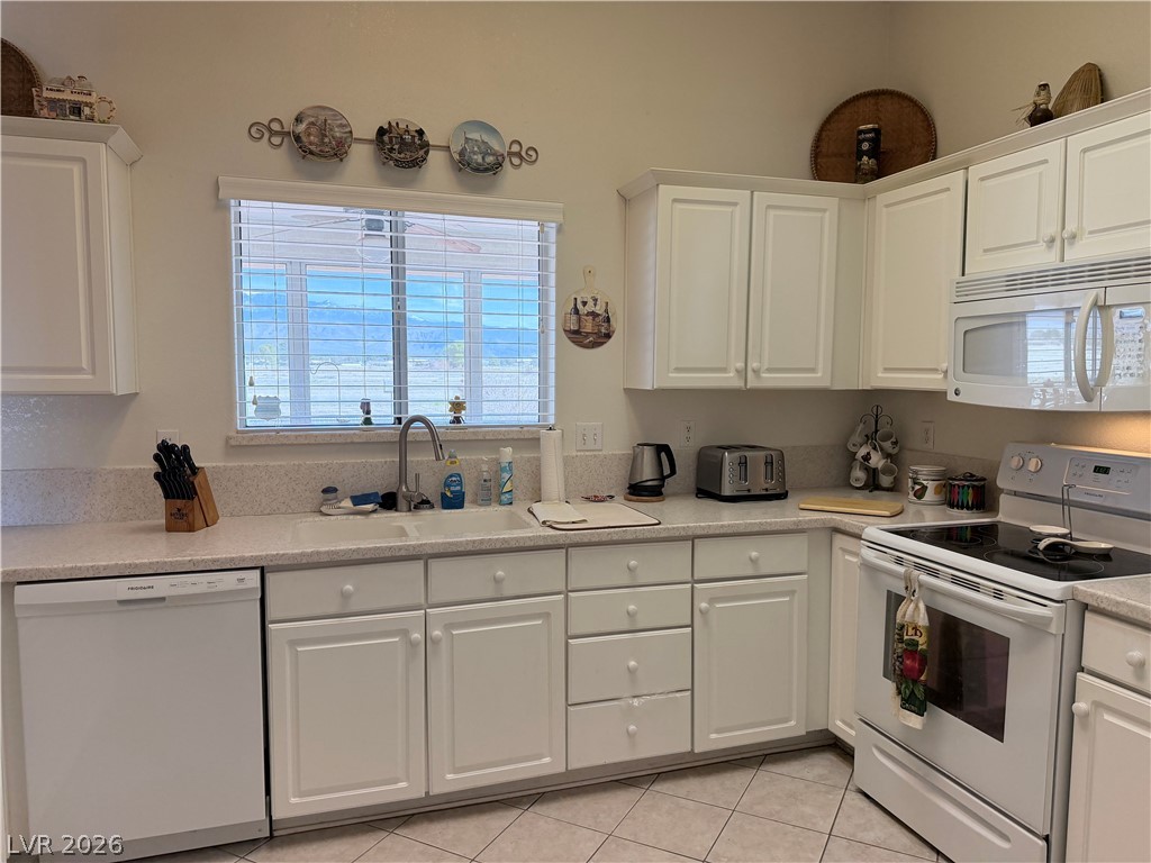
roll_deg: -0.8
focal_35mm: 24
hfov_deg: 71.6
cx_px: 576
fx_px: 798
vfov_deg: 56.8
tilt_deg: -4.5
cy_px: 432
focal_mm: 6.76
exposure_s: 1/192
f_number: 1.78
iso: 200
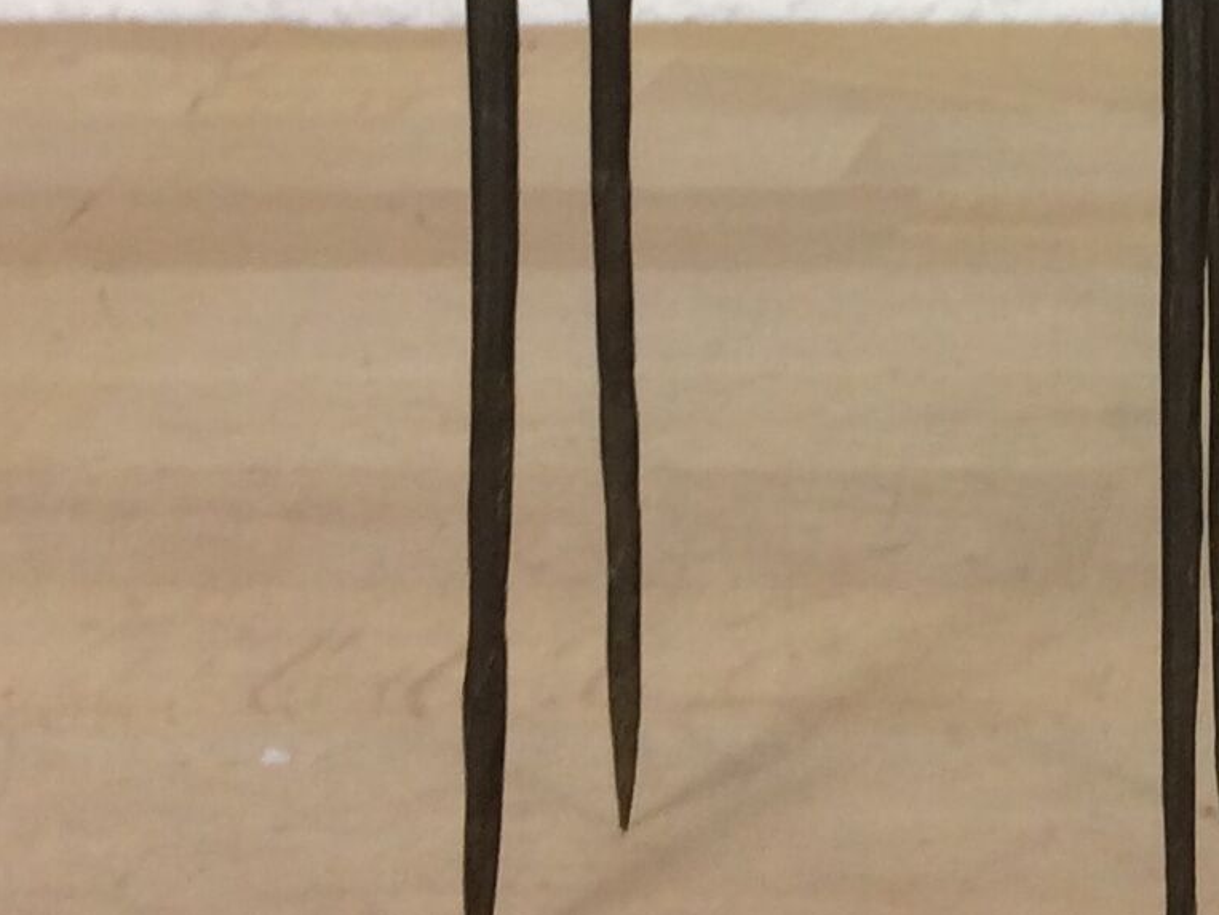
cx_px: 1745
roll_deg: +0.4
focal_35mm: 124
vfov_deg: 10.9
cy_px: -889
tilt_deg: -2.2
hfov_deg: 14.9
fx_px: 4369
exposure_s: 1/50
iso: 50
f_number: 2.2
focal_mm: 4.15
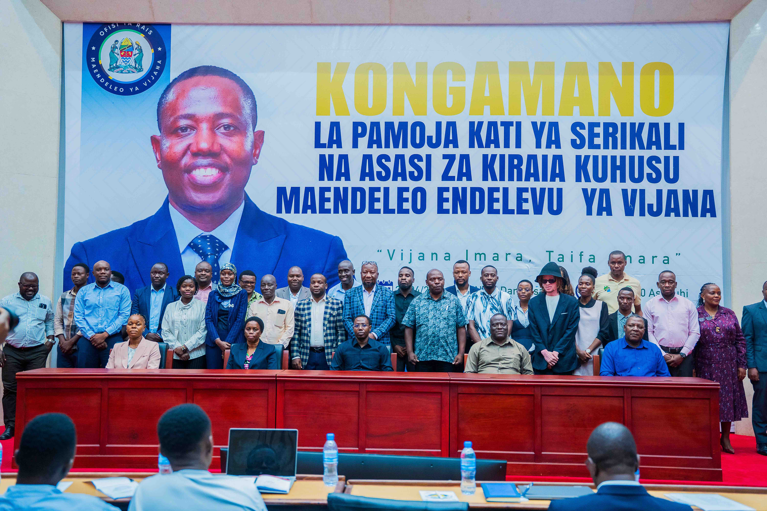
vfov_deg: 35.2
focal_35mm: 38
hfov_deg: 50.9
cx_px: 384
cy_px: 256
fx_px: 805
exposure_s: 1/200
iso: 2500
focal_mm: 37.8
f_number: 2.8
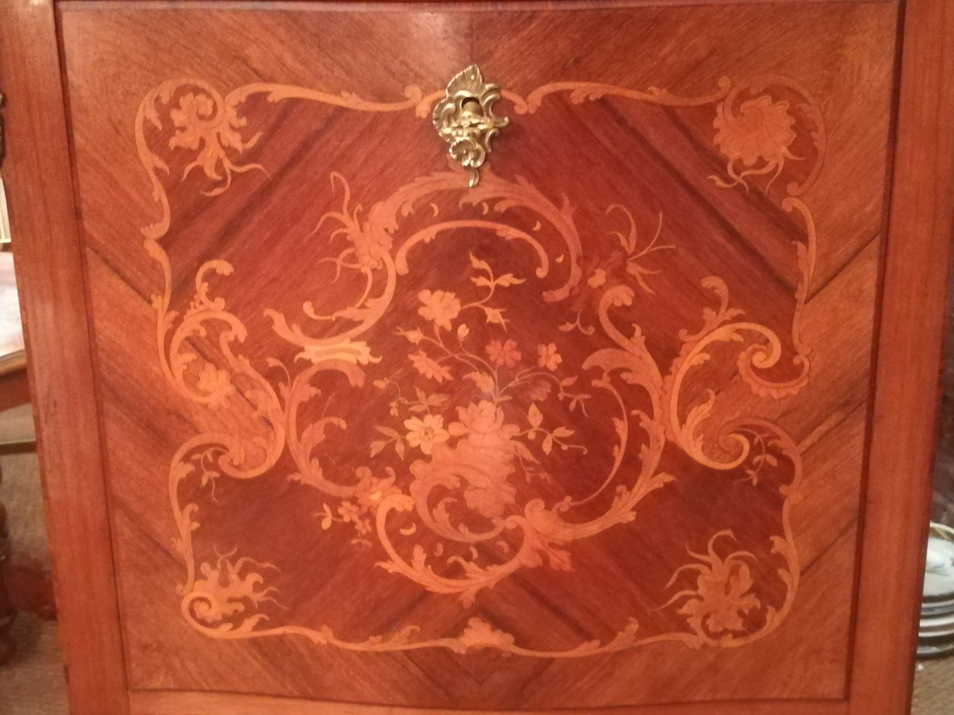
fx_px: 1268
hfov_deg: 41.2
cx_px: 477
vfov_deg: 31.5
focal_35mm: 46
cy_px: 358
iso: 2000
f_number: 2.2
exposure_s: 1/14.3
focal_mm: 3.83
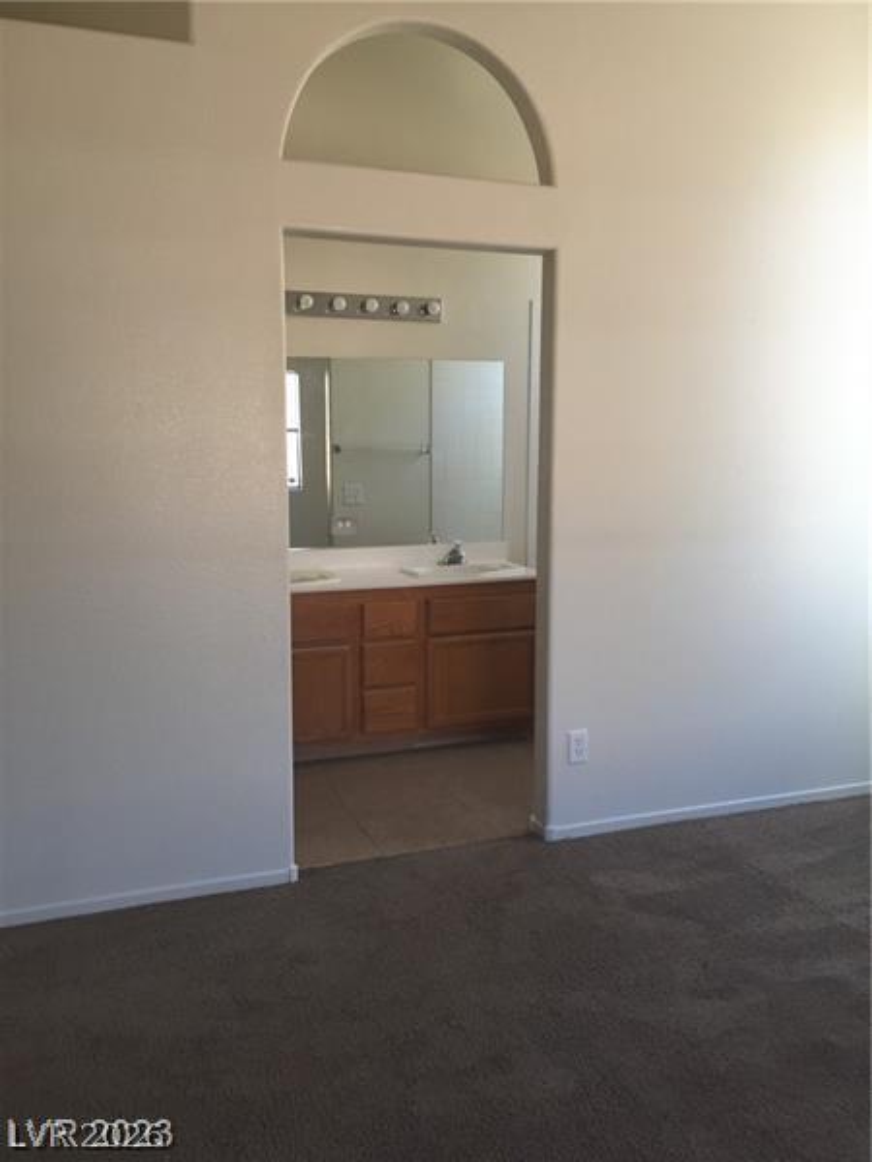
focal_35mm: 29
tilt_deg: -4.8
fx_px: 974
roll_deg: -1.7
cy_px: 581
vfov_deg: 61.7
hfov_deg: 48.2
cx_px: 436
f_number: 2.2
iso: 50
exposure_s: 1/120
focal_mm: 4.15
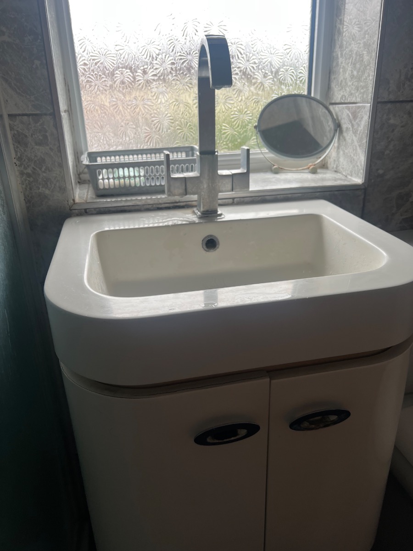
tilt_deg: -21.1
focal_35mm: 26
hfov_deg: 53.1
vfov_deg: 67.3
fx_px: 414
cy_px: 276
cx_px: 206
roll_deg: +2.2
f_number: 1.5
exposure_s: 1/121
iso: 40
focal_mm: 5.7
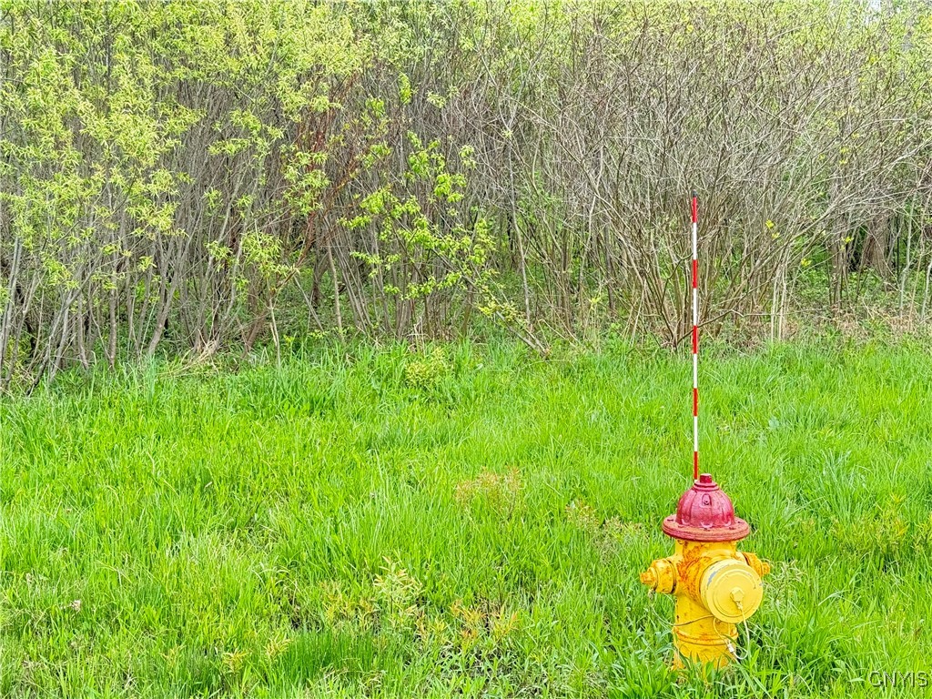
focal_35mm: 48
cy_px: 350
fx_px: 1292
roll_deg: -0.1
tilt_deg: -5.2
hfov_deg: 39.7
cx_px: 466
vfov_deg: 30.3
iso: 100
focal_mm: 6.76
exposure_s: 1/523
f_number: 1.78
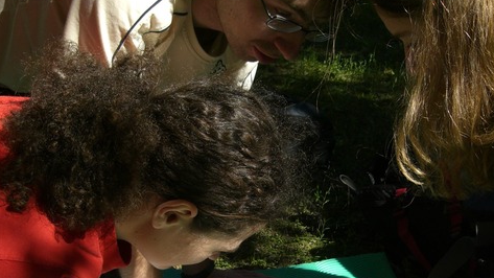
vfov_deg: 21.3
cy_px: 202
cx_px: 246
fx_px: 733
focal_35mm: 56
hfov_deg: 37.2
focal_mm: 6.3
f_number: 3.1
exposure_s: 1/800
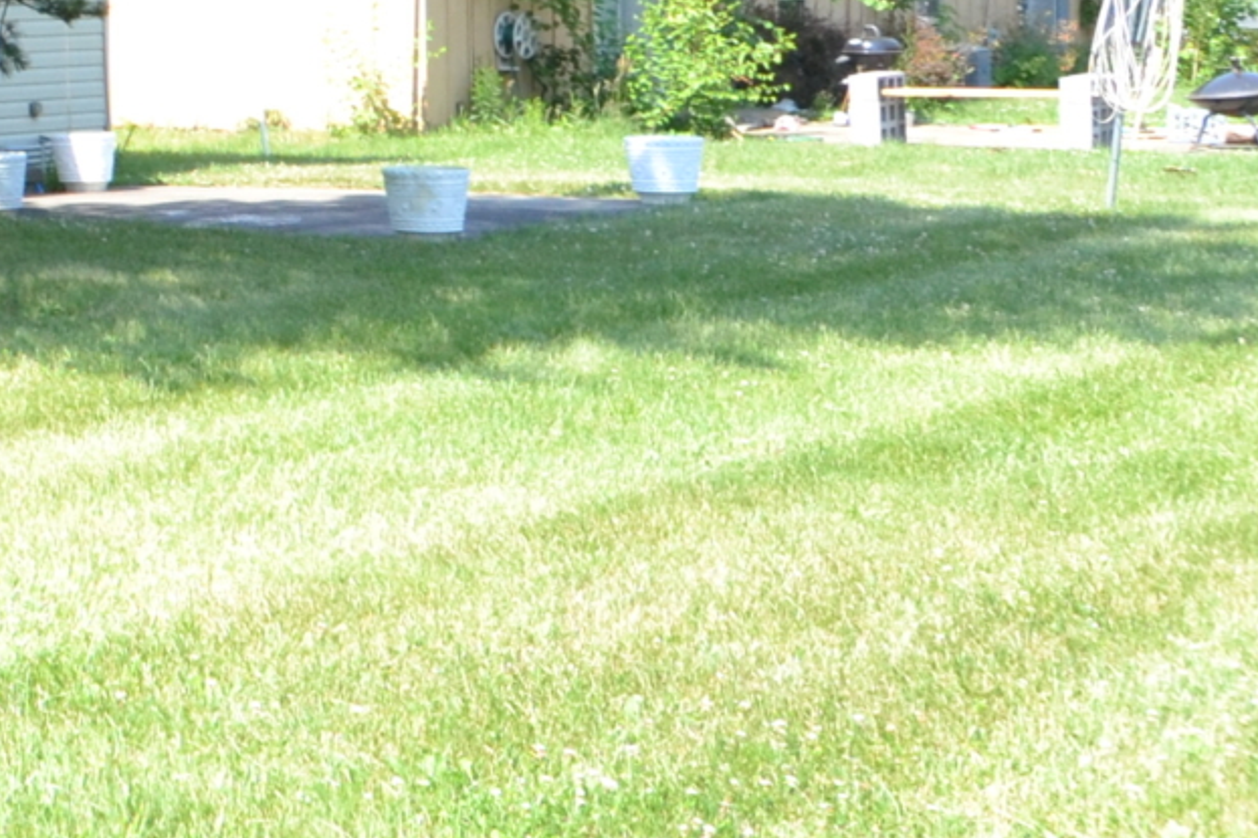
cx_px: -1048
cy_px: -47
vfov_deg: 17.9
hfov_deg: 19.7
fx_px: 2585
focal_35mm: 74
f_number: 9
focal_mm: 12
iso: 800
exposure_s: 1/320
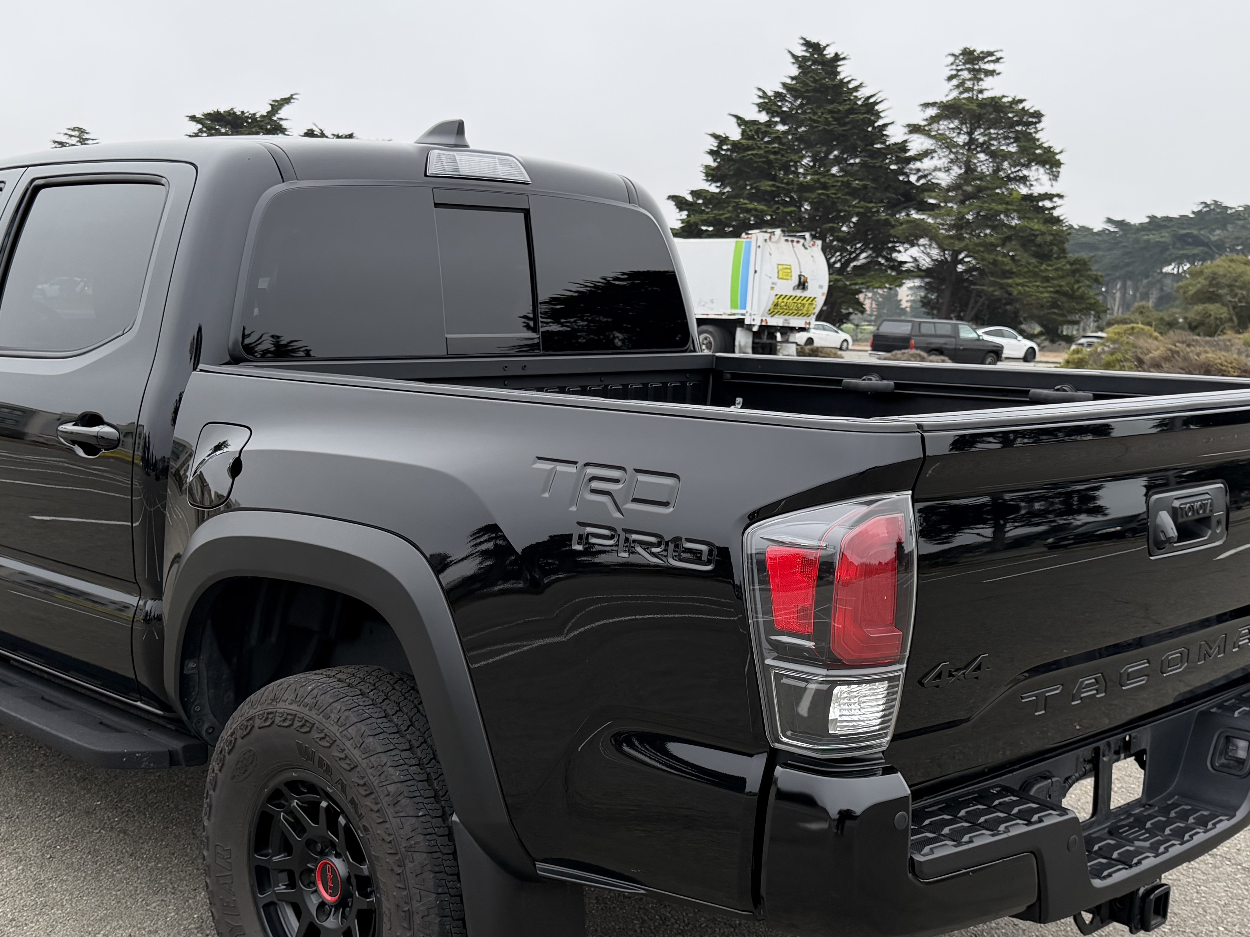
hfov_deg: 43.7
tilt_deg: -8.2
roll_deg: -0.9
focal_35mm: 43
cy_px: 586
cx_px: 540
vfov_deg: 33.4
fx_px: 1553
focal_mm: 6.76
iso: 80
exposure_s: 1/275
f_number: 1.78
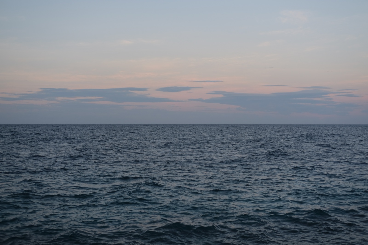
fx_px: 542
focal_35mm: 53
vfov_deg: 25.5
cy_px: 122
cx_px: 184
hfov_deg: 37.5
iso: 160
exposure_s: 1/180
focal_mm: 35
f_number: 3.2
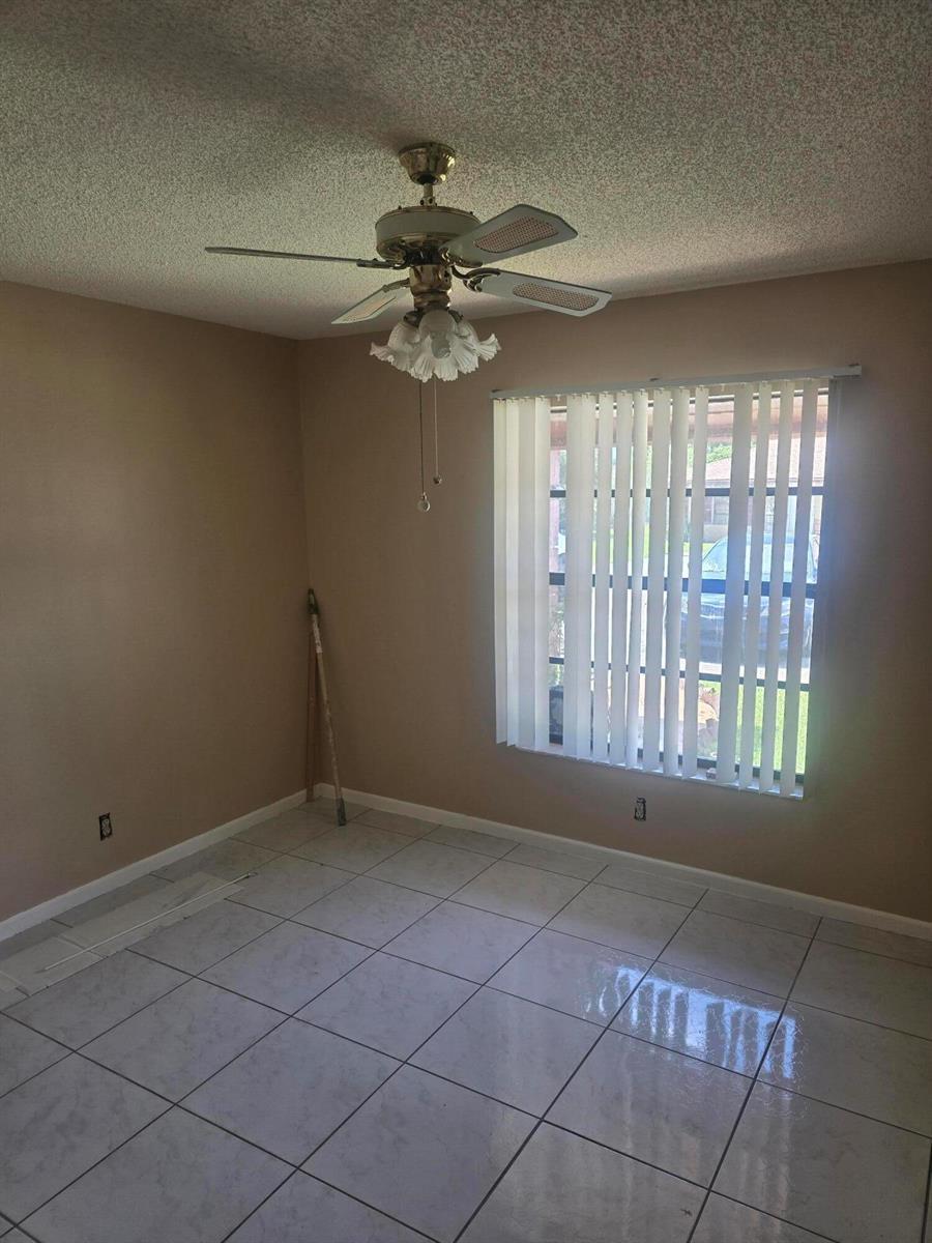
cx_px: 466
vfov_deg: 73.9
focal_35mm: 23
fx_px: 826
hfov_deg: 58.9
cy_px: 622
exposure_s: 1/180
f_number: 1.7
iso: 64
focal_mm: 6.3
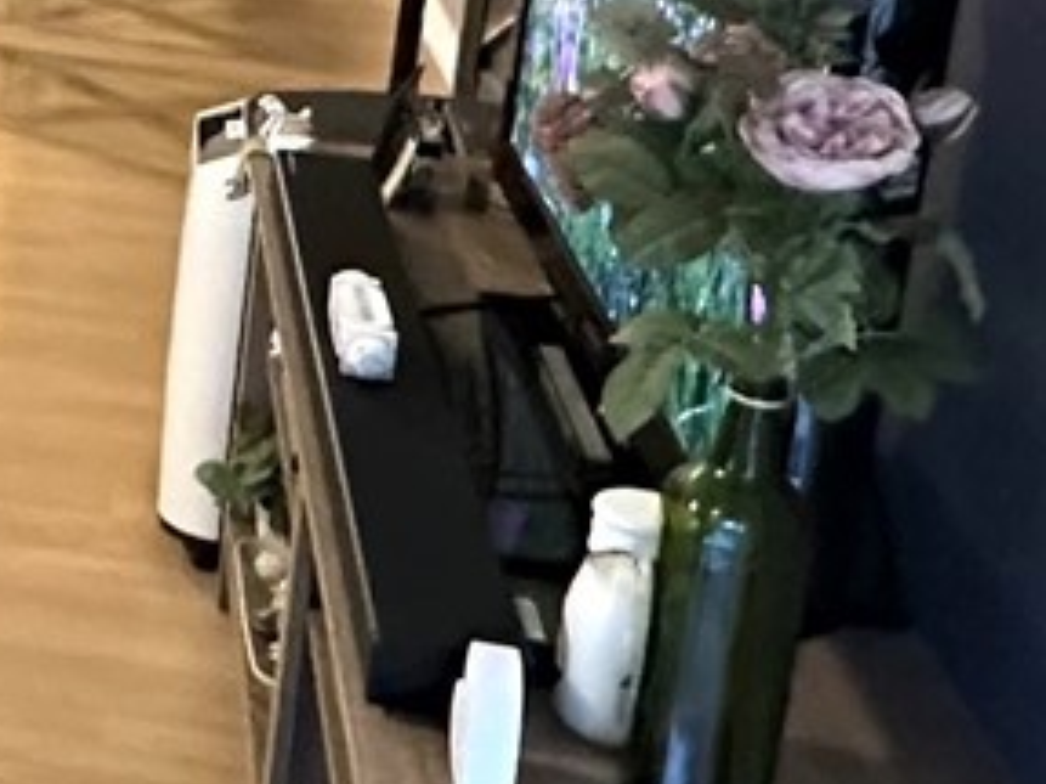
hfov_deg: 19.6
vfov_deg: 18.3
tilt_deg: -13.1
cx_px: -754
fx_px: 2356
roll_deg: -0.1
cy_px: -36
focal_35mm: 78
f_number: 2.2
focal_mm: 2.22
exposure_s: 1/60
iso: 800
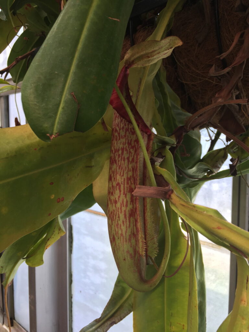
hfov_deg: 48.2
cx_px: 124
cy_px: 166
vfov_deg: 61.7
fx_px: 278
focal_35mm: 29
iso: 40
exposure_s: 1/60
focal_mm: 4.15
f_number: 2.2
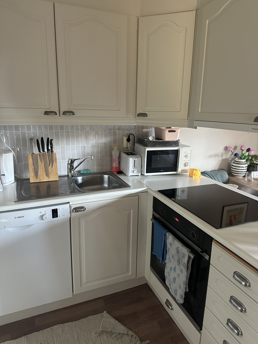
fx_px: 238
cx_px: 129
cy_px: 172
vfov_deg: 71.6
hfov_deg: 56.8
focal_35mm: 24
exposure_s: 1/60
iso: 500
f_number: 1.78
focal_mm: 6.86
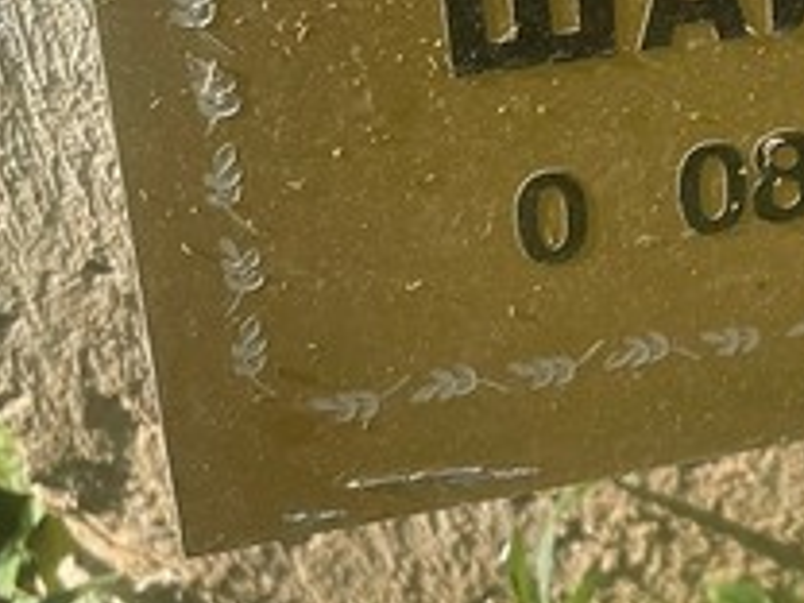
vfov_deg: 14.6
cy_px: 12
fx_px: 2323
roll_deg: -3.0
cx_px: 1048
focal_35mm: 100
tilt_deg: -36.4
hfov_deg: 18.3
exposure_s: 1/855
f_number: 1.6
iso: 32
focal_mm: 4.2
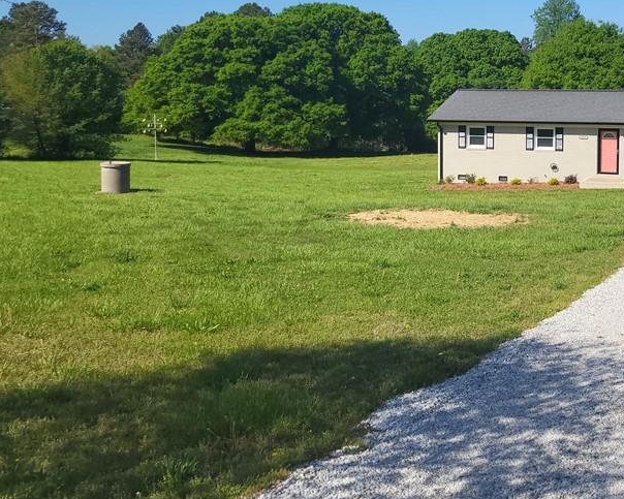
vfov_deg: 34.2
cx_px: 511
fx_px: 794
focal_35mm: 43
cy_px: 125
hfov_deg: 40.9
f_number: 1.8
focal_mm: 5.4
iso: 40
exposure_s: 1/2767
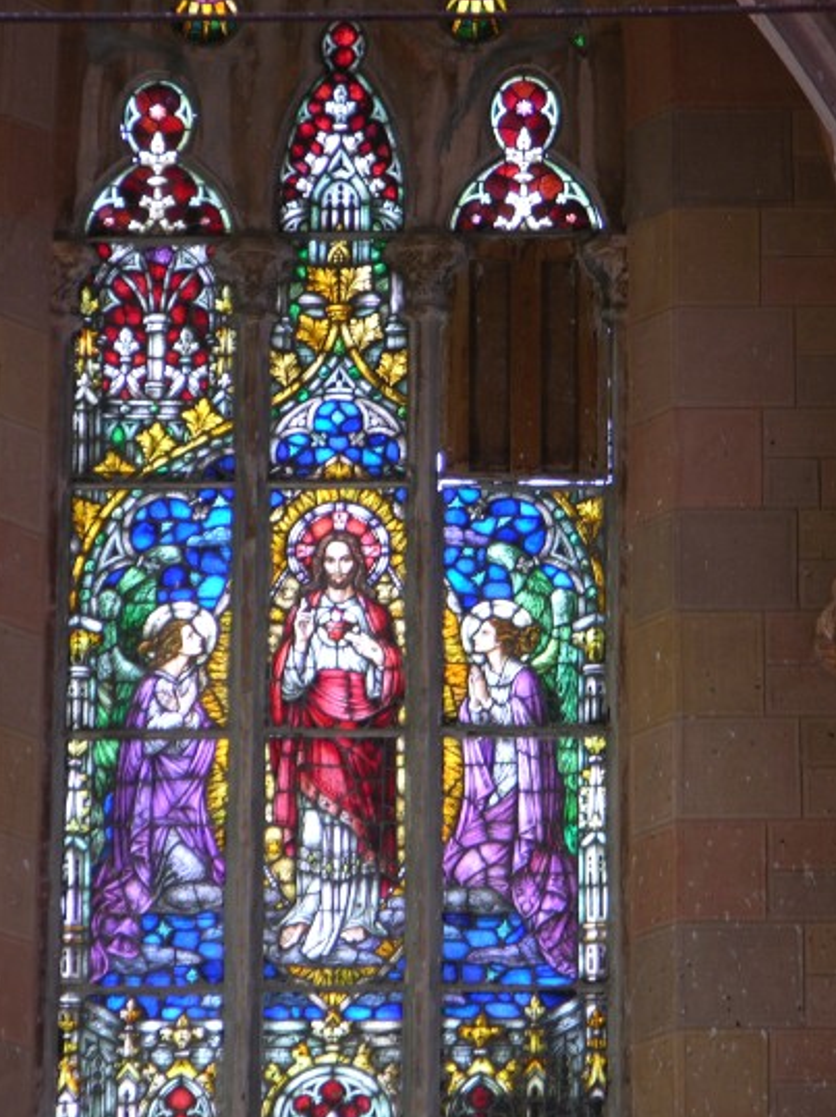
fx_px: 9668
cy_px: 494
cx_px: 419
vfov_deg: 6.6
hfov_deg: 5.0
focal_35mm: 300
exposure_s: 1/8.8
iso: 50
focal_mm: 52.4
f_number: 4.1
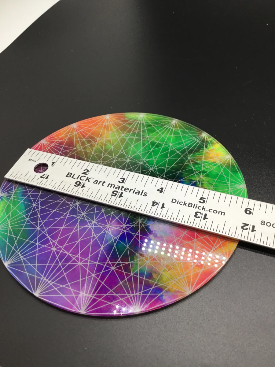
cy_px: 184
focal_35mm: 31
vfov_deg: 58.4
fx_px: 328
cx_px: 138
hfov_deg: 45.4
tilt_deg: -48.9
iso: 32
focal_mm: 3.3
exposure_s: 1/60
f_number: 2.4
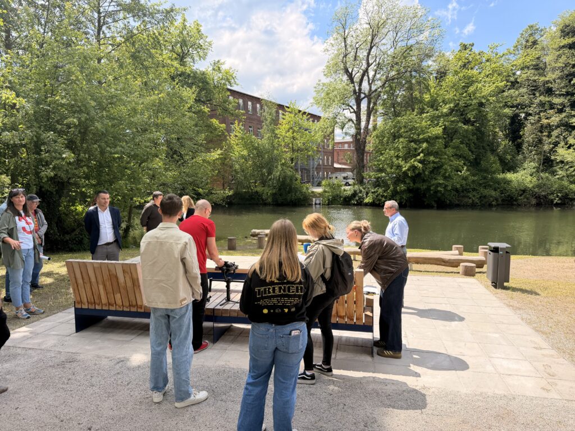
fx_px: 399
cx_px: 288
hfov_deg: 71.6
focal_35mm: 24
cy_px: 216
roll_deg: -0.2
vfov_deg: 56.8
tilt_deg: -4.9
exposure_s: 1/3145
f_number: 1.78
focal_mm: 6.76
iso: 100
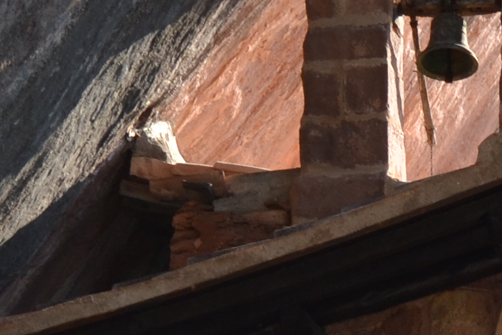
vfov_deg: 5.5
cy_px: 588
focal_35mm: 247
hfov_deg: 8.2
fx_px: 3444
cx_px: 622
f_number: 5.6
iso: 100
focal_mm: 30
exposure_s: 1/200
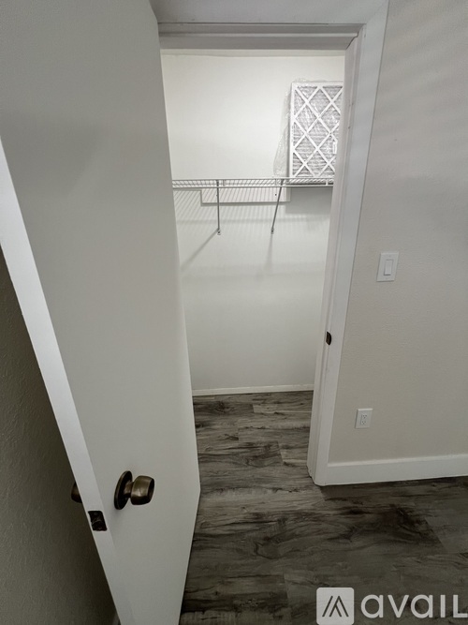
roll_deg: +2.4
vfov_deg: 106.2
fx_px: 234
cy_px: 312
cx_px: 234
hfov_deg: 89.9
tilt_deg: -18.1
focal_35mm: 13
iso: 160
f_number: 1.8
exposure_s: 1/99
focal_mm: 1.57
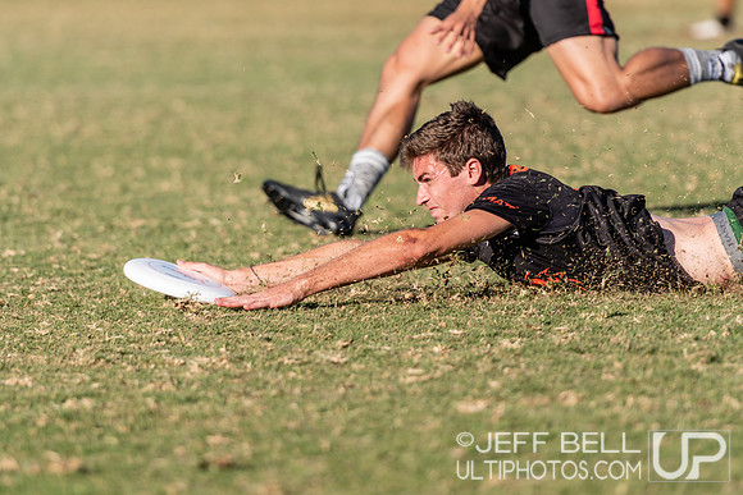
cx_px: 372
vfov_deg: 4.6
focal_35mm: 300
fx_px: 6193
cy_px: 248
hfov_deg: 6.9
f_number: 2.8
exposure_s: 1/1600
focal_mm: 200
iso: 100
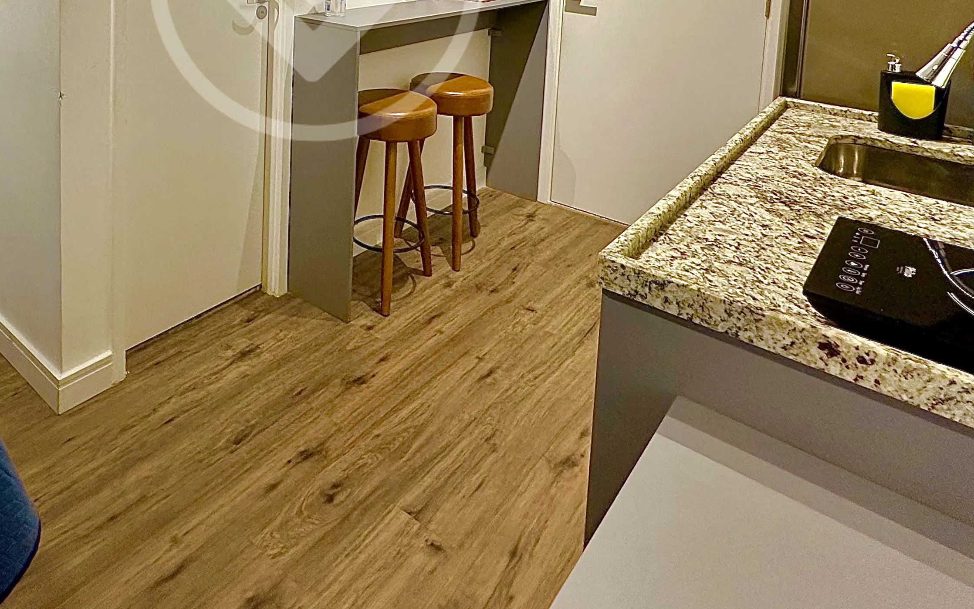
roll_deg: -0.6
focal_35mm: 26
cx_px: 316
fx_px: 690
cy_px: -26
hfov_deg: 68.2
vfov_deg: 40.5
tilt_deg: -5.5
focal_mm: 2.22
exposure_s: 1/120
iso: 200
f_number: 2.2
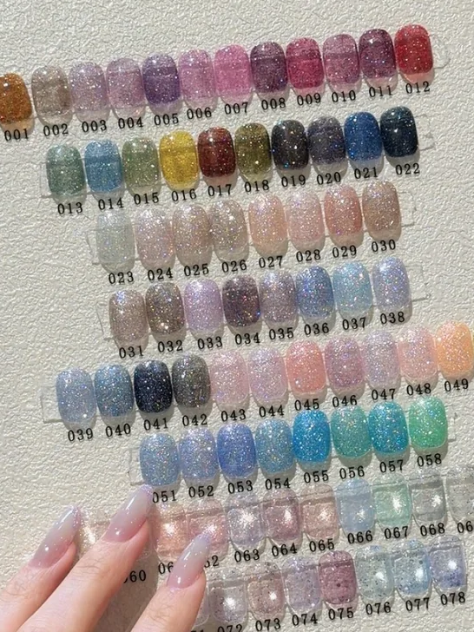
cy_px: 410
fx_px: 1734
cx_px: 236
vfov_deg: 20.6
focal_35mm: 95
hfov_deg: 15.6
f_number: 1.78
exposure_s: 1/121
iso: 64
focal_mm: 6.76
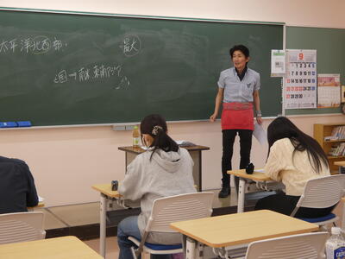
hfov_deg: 34.9
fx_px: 548
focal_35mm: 55
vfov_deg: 26.6
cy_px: 130
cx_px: 172
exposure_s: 1/80
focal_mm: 9.9
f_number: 4
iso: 160
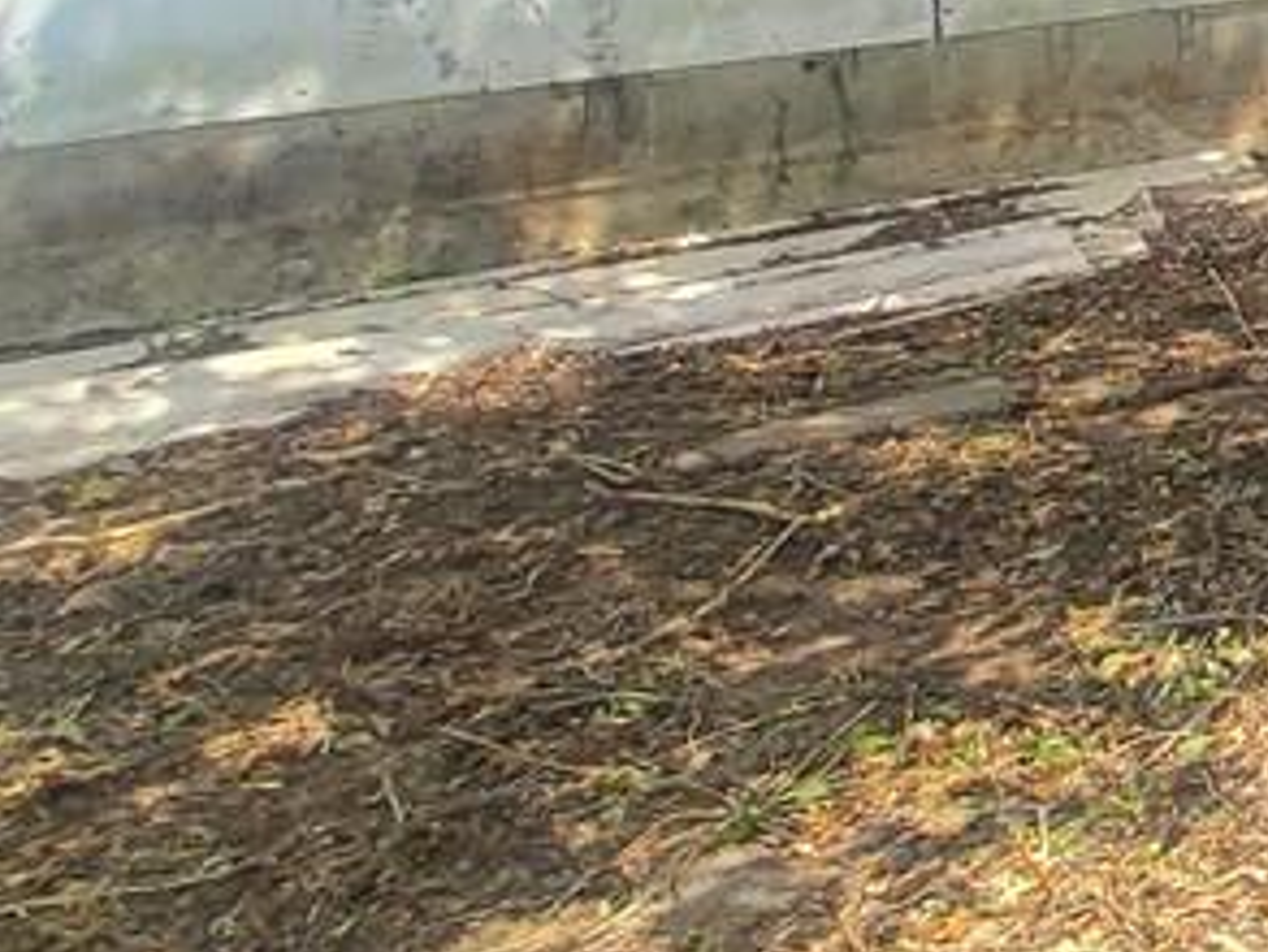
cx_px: 2696
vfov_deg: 18.9
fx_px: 2602
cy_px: -355
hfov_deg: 17.3
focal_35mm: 71
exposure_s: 1/299
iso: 50
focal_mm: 1.8
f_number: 2.2
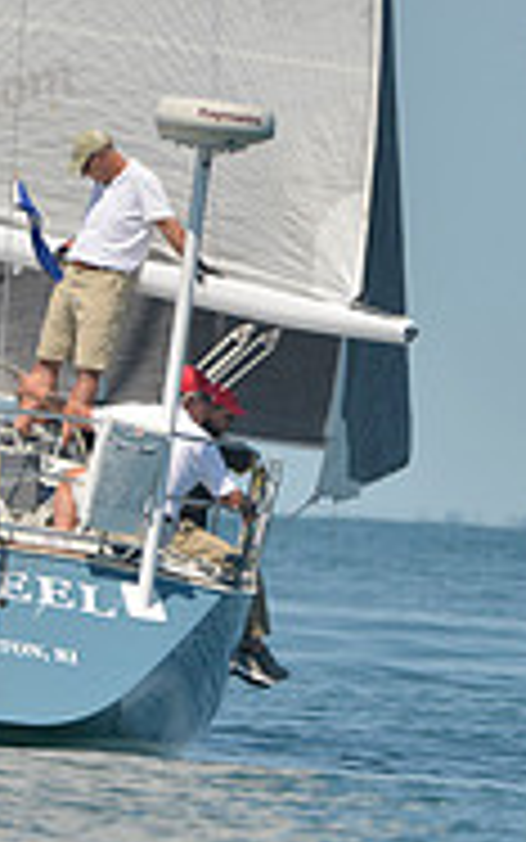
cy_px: 313
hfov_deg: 1.0
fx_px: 29061
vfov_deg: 1.7
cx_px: 310
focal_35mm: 1268
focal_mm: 400
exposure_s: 1/1600
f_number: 7.1
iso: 280
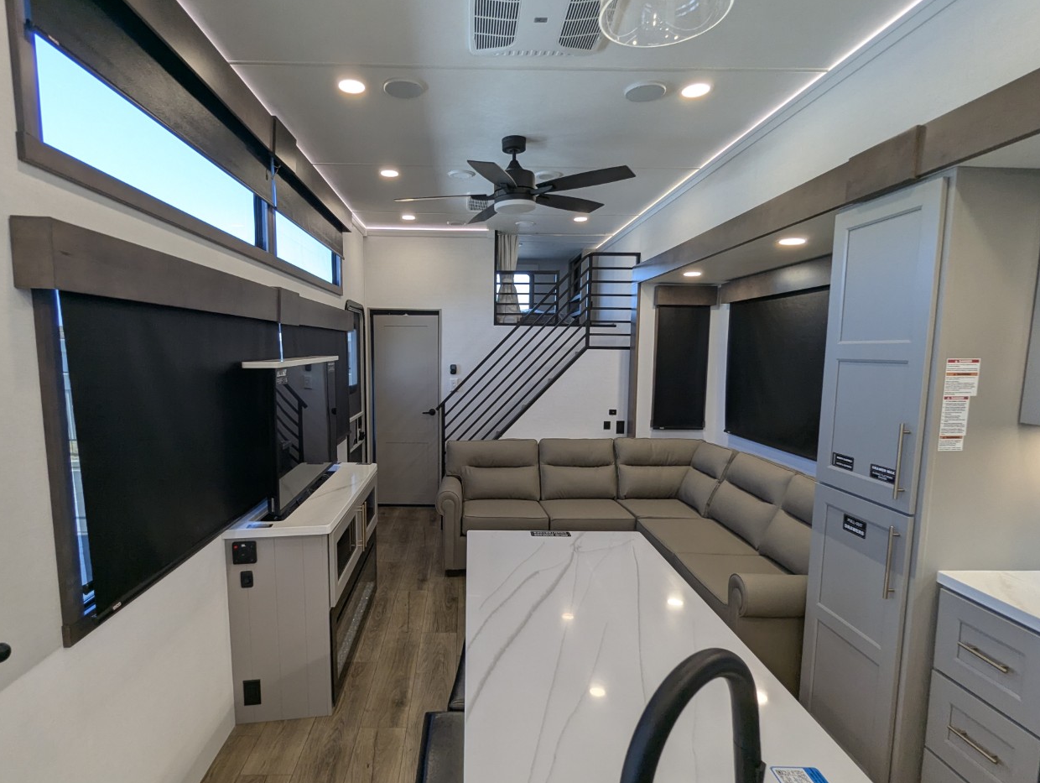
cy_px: 422
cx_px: 468
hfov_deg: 87.4
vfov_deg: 71.6
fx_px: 541
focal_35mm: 18
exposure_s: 1/59.4
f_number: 2.2
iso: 75
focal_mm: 2.35
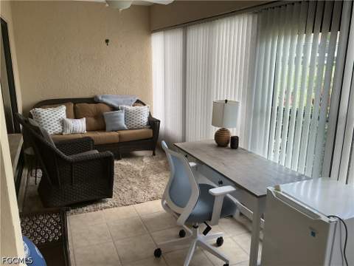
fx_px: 297
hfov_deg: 61.7
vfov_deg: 48.2
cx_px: 177
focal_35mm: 29
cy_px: 133
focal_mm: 3
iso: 32
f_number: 1.8
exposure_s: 1/120
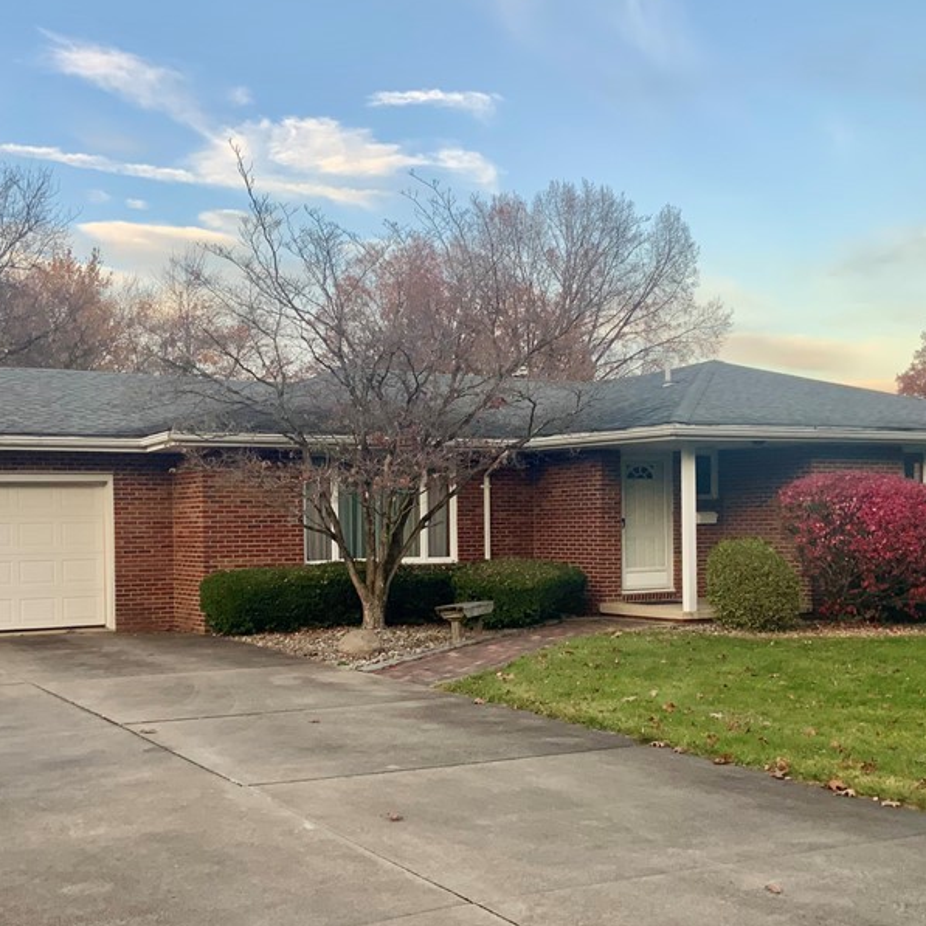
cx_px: 472
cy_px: 549
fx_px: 1332
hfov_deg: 38.3
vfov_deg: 38.2
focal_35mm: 44
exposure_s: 1/129
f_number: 1.8
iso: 16
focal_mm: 3
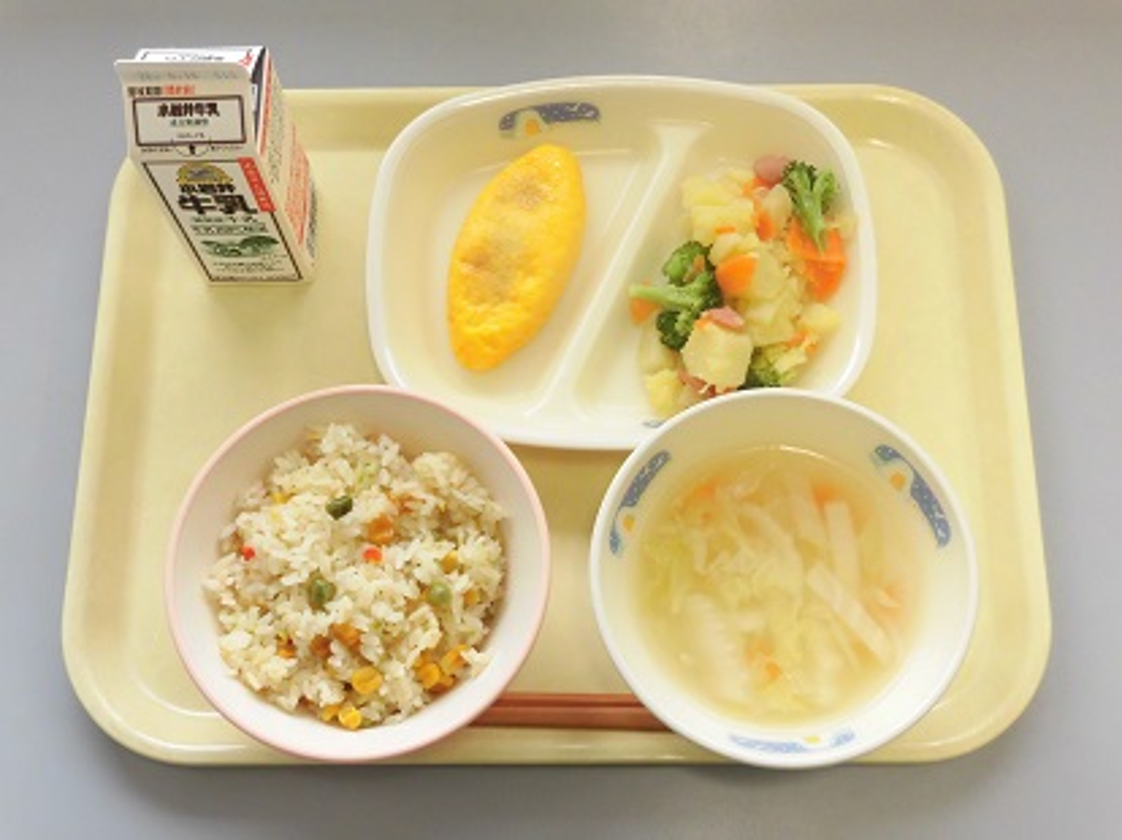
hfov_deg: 43.9
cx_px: 561
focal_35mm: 43
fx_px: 1393
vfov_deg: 33.6
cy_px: 420
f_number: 3.8
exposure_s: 1/60
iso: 160
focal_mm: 7.72
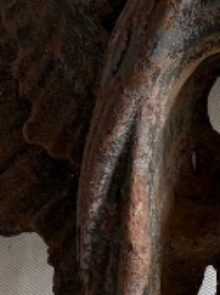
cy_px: 260
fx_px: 1574
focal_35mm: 185
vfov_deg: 10.7
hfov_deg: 7.9
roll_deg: +0.5
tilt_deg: -17.1
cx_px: 318
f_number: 1.6
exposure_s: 1/117
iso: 125
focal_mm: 5.96
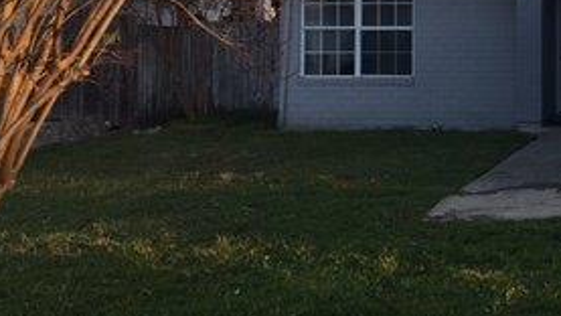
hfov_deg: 27.2
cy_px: 6
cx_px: 575
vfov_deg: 16.2
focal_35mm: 73
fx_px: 1086
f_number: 2.2
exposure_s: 1/342
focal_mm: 4.15
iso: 25
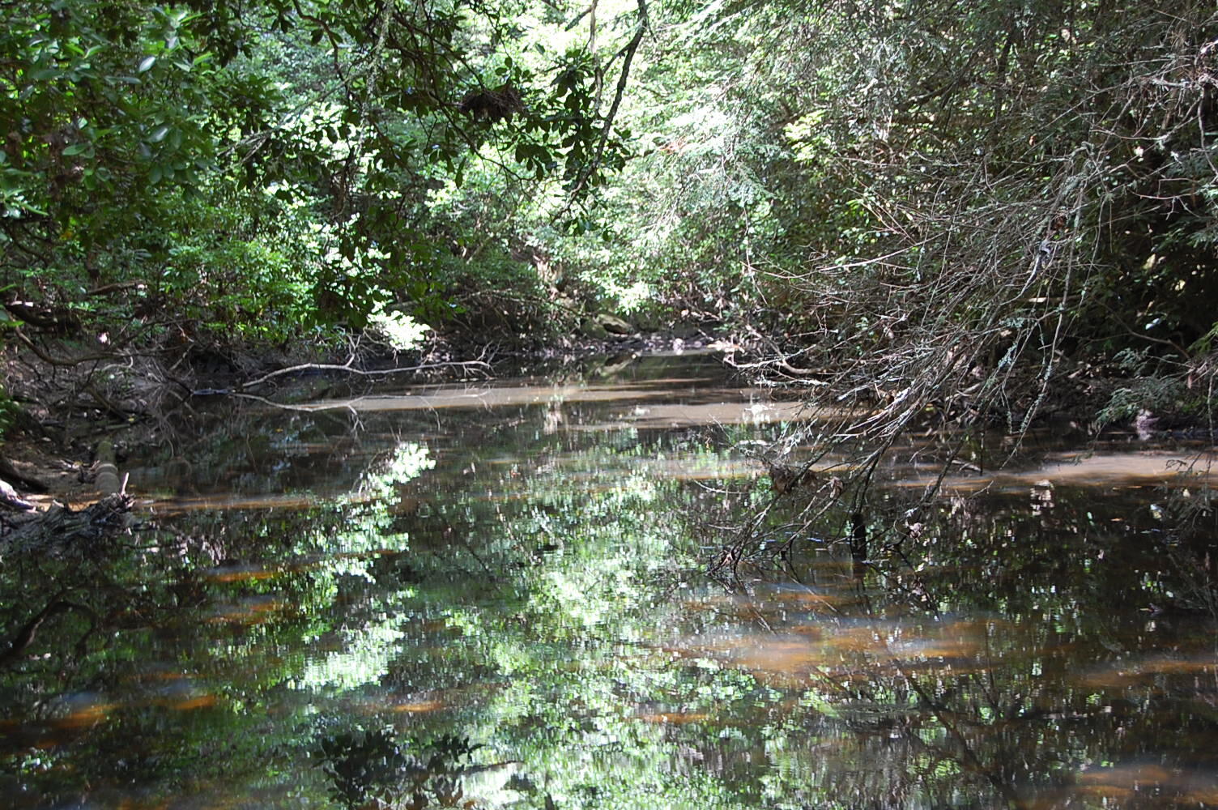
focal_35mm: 68
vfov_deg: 20.1
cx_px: 609
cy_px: 405
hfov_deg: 29.9
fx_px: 2282
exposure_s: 1/60
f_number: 5.3
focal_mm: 45
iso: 400
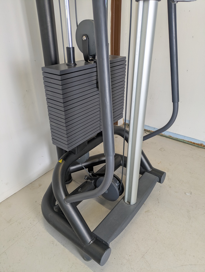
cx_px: 102
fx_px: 197
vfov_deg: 69.4
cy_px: 136
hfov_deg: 54.9
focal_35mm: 25
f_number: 1.89
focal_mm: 5.43
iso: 88
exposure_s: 1/25
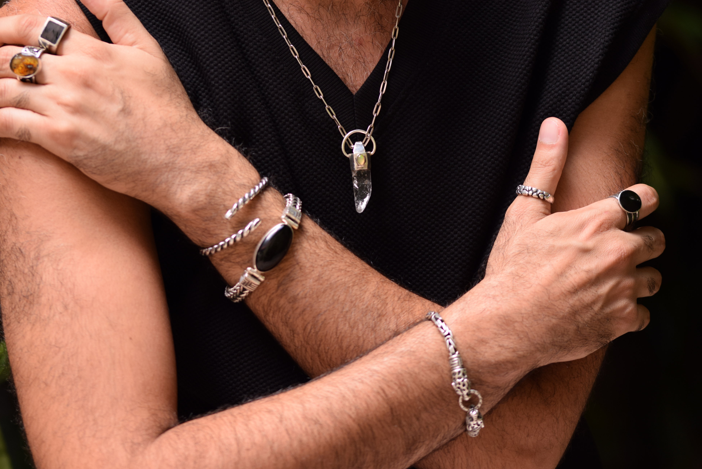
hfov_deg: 11.3
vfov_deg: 7.5
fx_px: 3561
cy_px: 224
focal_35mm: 183
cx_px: 337
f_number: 3
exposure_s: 1/100
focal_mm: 105
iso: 320
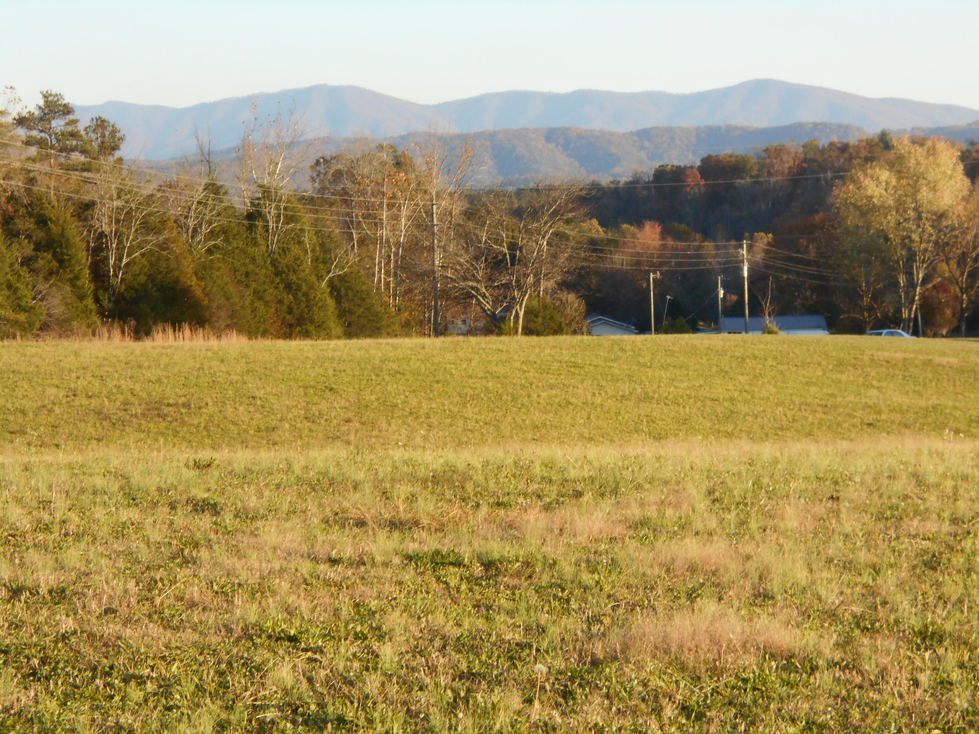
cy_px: 367
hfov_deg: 15.2
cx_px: 490
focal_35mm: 130
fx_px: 3677
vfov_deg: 11.4
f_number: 6.5
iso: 140
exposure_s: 1/125
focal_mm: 23
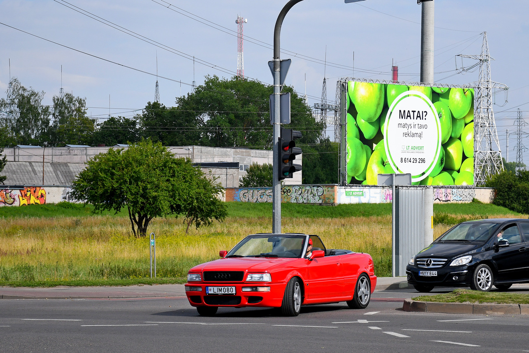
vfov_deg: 15.2
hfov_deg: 22.6
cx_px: 264
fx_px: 1322
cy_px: 176
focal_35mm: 90
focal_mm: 60
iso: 200
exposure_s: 1/1000
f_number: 6.3
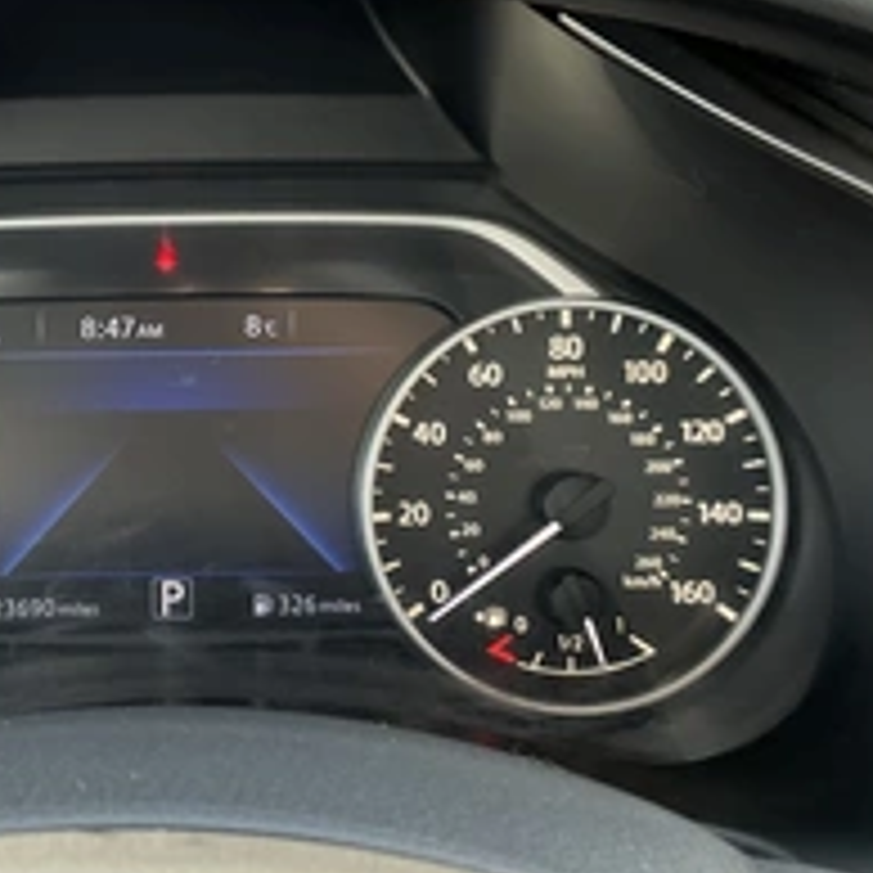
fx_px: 1455
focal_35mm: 51
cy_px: 338
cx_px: 184
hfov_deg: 32.5
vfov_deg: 33.3
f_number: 1.8
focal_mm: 3
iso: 64
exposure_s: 1/122
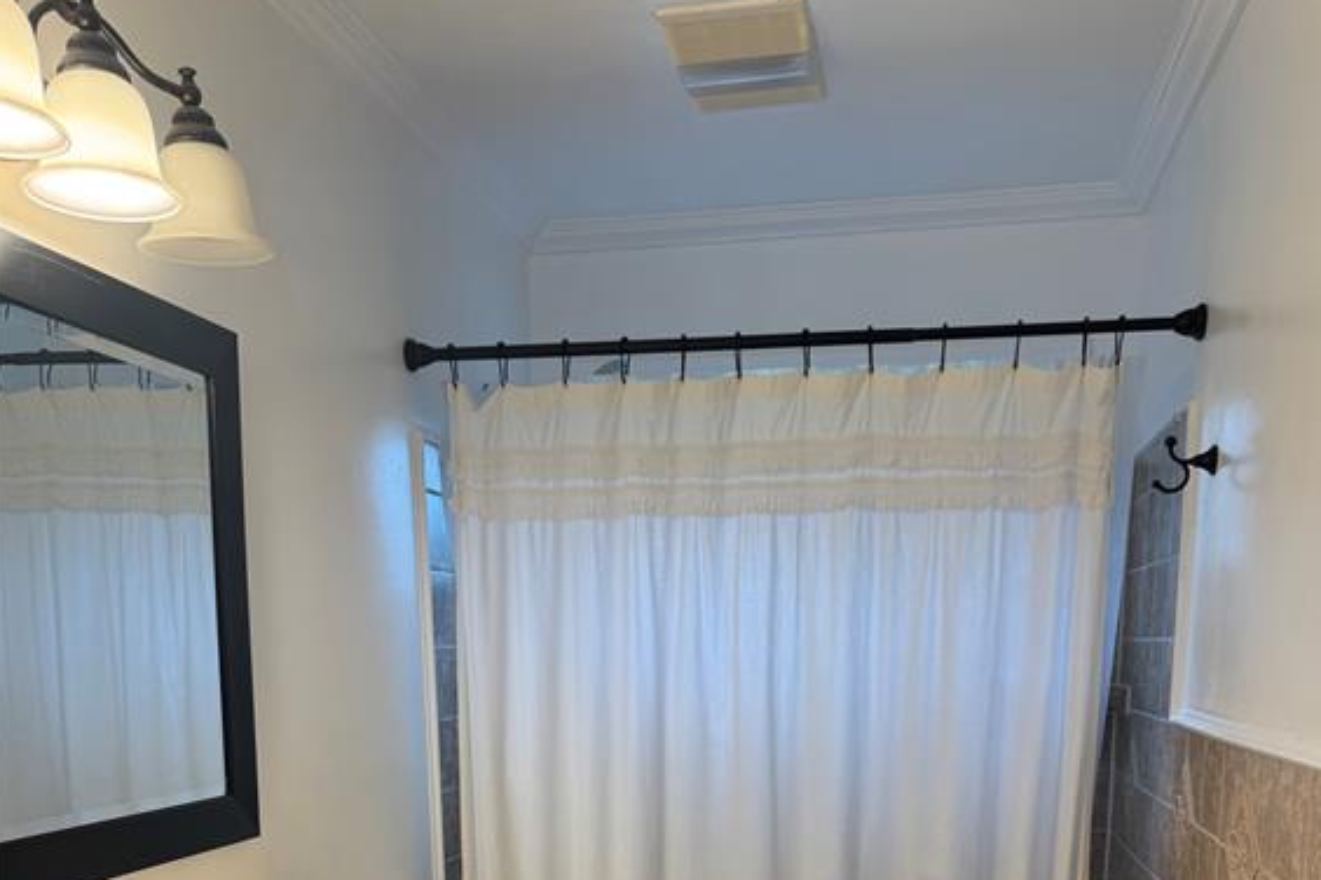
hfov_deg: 55.8
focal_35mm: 34
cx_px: 665
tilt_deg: -9.8
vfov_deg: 35.4
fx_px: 1248
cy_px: 871
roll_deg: +0.9
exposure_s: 1/120
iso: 64
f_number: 1.78
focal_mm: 6.76
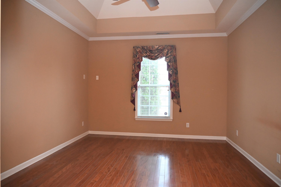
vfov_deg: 53.2
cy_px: 94
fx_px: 187
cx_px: 140
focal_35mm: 24
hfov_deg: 73.7
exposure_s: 1/100
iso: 3200
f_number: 4
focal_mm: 24
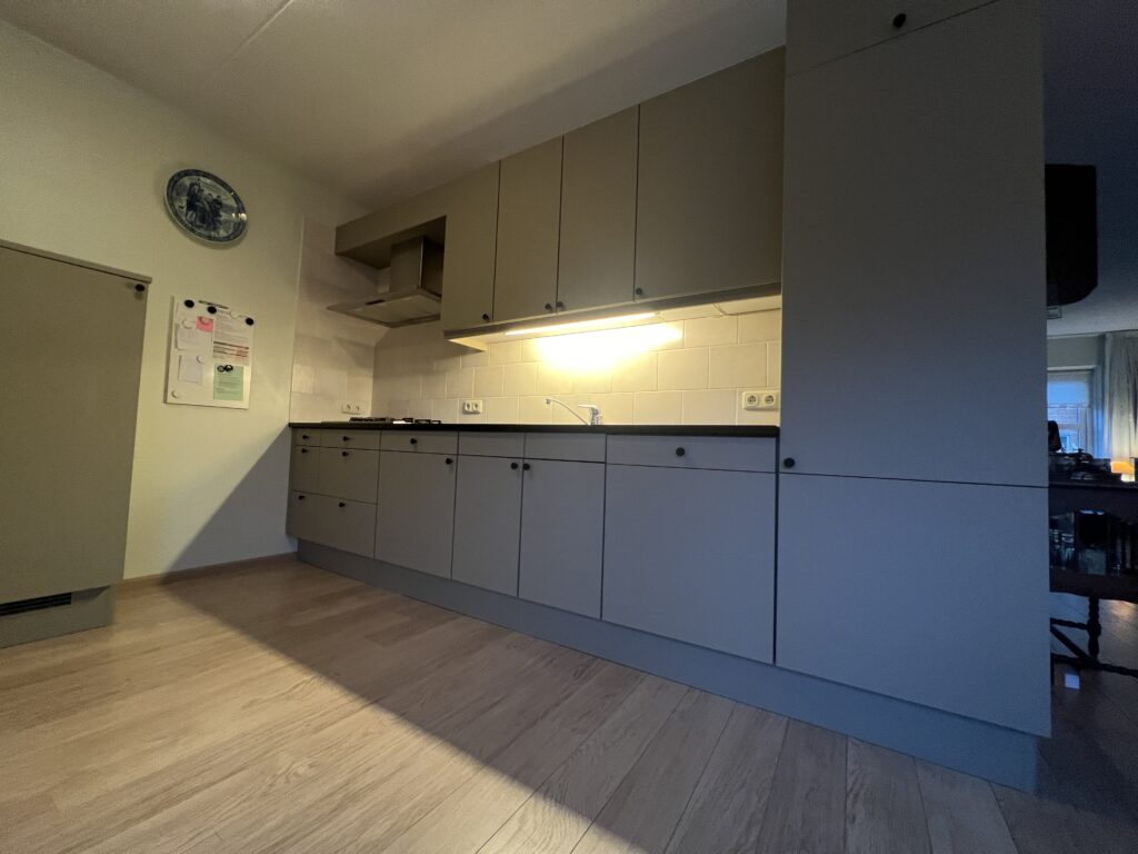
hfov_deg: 106.2
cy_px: 427
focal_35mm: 13
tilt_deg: +3.4
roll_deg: -2.2
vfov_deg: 89.9
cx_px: 569
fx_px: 427
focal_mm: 1.57
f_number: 1.8
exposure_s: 1/50
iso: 160
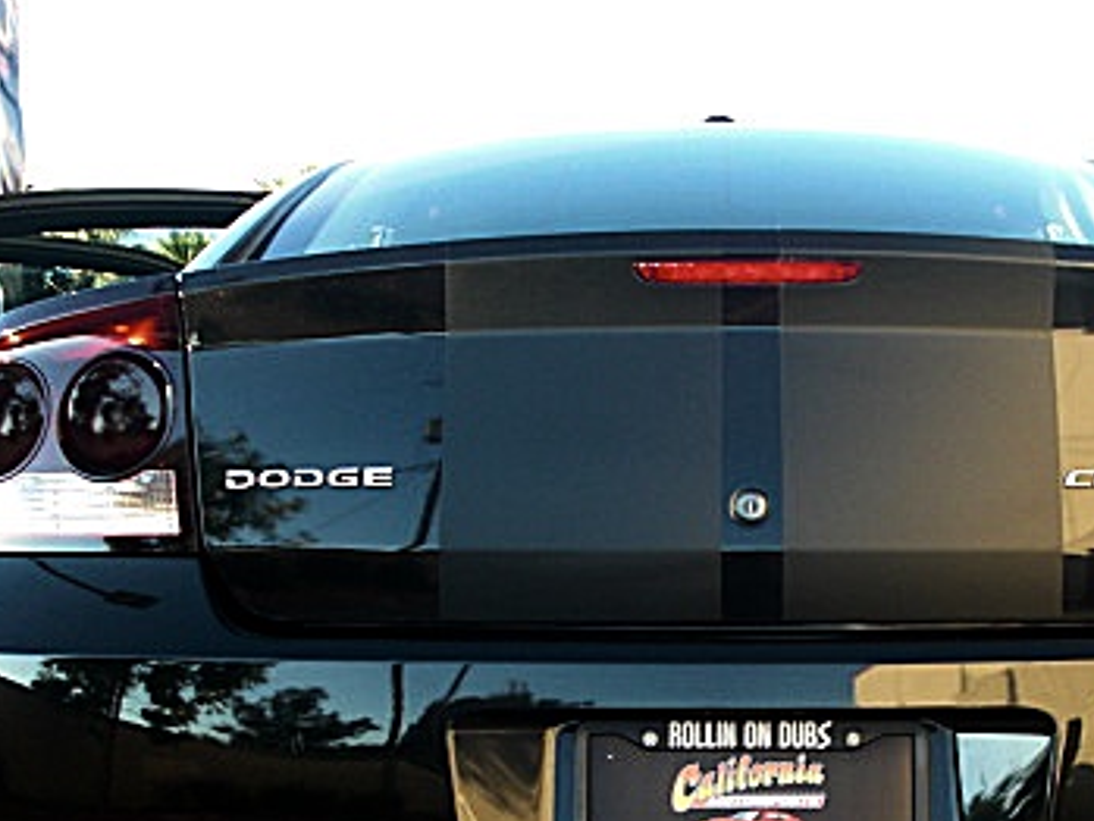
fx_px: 2087
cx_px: 680
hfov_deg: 29.3
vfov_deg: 22.1
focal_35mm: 66
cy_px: 614
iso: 100
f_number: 2.8
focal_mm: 6.3
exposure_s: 1/125
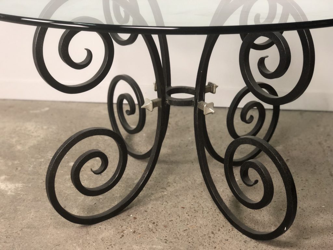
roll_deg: -0.1
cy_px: 125
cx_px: 166
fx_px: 500
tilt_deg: -24.4
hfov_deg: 36.8
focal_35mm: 52
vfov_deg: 28.0
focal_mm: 6
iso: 100
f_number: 2.4
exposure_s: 1/50
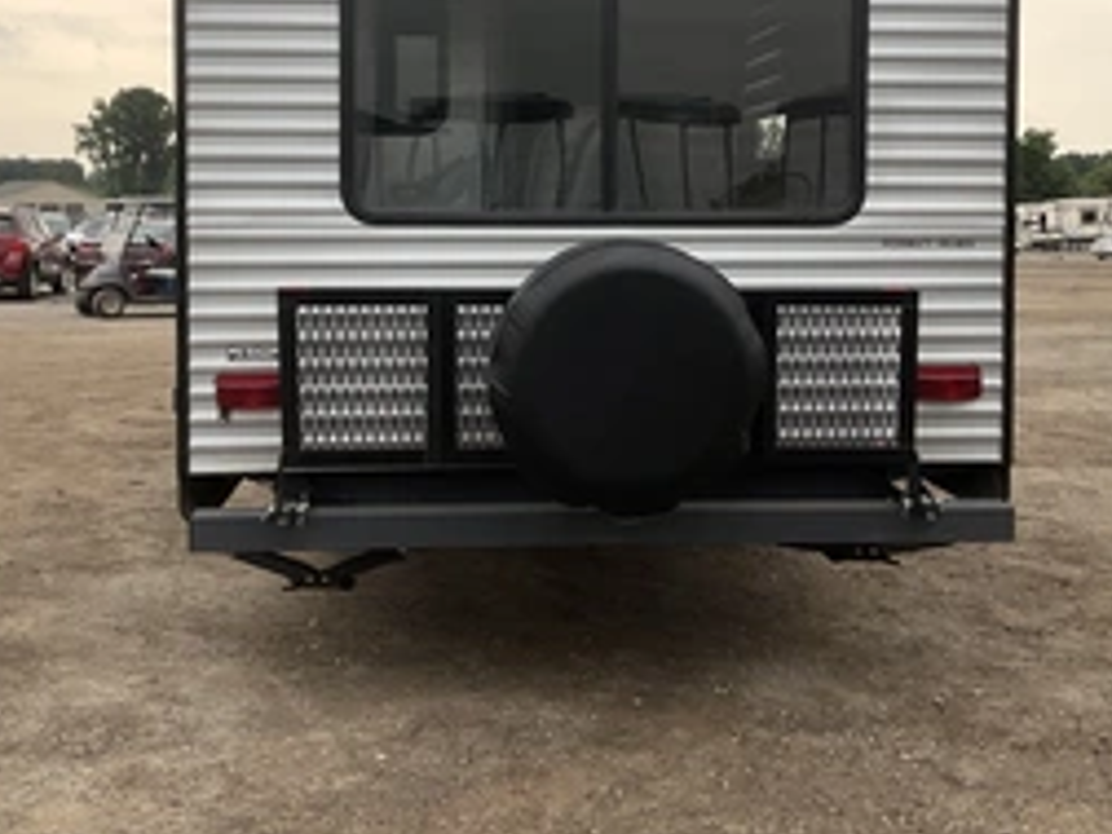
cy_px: 234
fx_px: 1478
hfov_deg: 41.2
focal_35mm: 46
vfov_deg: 31.1
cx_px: 534
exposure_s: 1/287
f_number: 1.8
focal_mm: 3
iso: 25
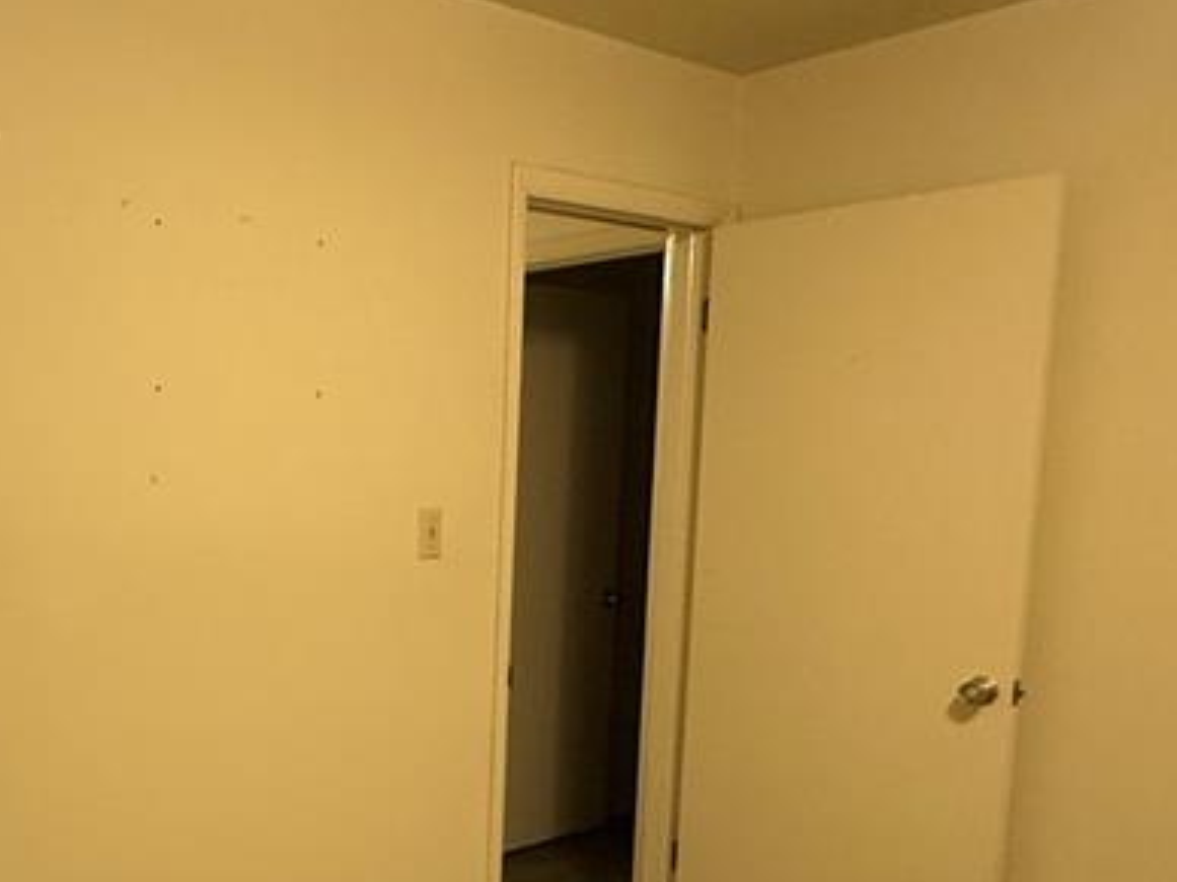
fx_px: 1258
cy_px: 616
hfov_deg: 45.5
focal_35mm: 37
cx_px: 122
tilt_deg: -6.6
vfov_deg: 38.0
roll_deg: -0.2
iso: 320
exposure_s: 1/60
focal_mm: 2.22
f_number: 2.2
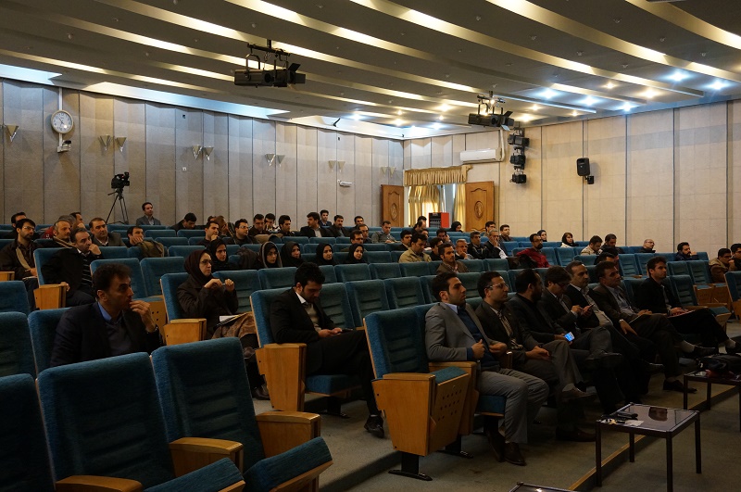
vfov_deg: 36.8
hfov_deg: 53.2
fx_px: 740
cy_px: 246
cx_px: 370
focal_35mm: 36
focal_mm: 24
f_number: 4.5
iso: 1600
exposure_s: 1/60
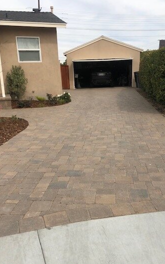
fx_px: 259
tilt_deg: -17.6
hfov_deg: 35.2
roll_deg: +0.9
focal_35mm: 36
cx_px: 102
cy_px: 158
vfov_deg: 53.7
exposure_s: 1/2088
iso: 20
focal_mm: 3.99
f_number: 1.8
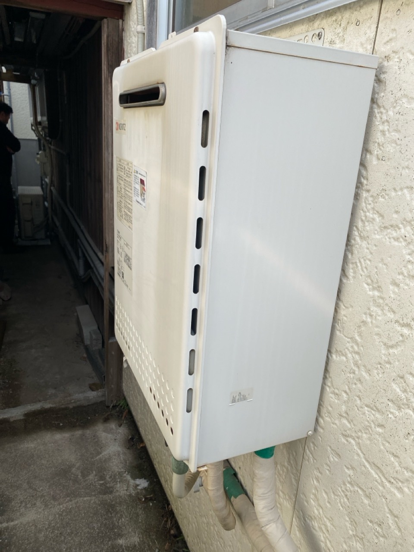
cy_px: 276
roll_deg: -3.5
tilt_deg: -16.2
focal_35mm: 26
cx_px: 207
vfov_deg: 67.3
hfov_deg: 53.1
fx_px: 415
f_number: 1.8
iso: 32
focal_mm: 4.25
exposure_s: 1/715
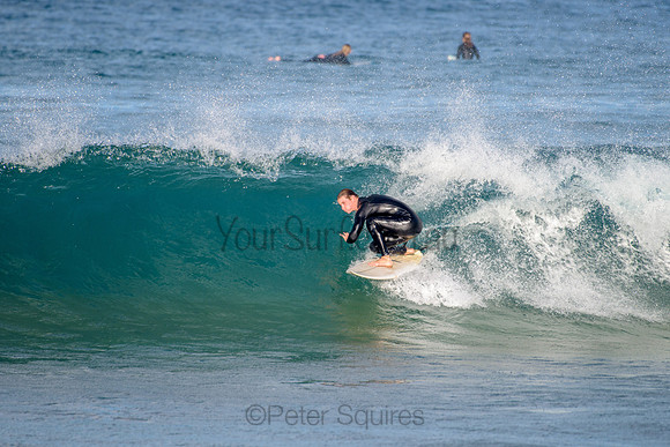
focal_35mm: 613
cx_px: 344
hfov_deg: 3.4
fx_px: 11416
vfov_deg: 2.2
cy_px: 217
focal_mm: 500
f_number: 5.6
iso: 220
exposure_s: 1/2000
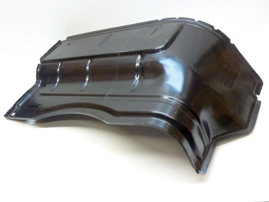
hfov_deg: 50.1
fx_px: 288
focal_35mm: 37
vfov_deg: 38.7
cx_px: 134
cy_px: 101
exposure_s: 1/13
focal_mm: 6.1
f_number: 3.6
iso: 400
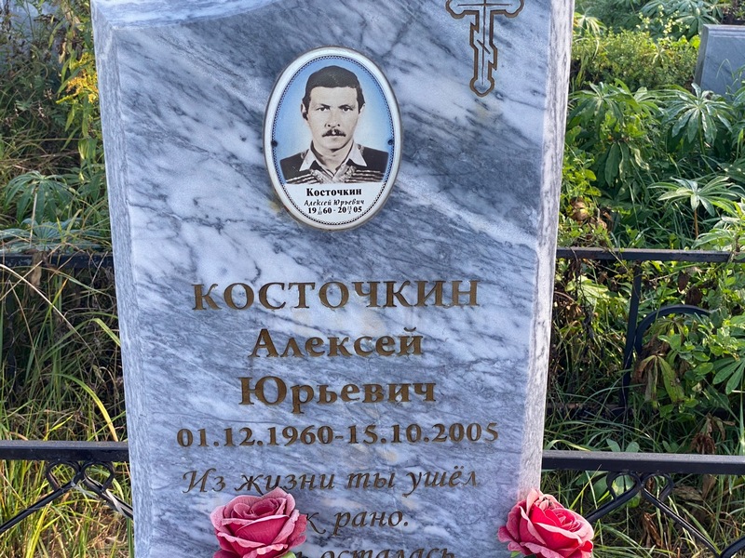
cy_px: 279
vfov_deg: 28.0
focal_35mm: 52
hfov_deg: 36.8
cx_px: 372
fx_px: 1119
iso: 20
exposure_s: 1/133
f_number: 2
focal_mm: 6
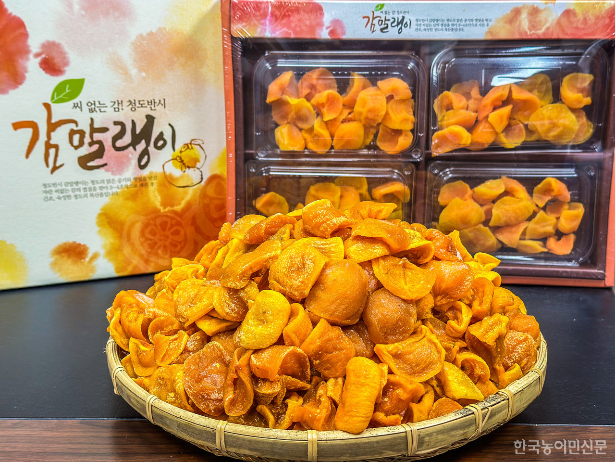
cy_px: 231
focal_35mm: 48
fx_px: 853
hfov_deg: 39.7
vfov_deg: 30.3
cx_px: 308
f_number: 1.8
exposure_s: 1/60
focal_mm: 6.86
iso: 125
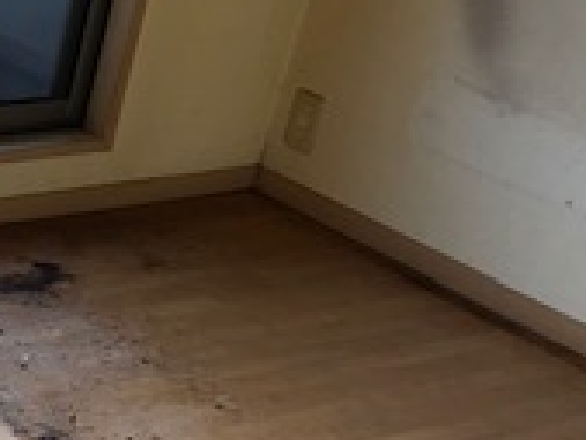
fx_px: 1796
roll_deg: -2.7
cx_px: -433
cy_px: 561
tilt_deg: -33.1
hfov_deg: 16.0
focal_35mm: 106
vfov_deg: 13.5
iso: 40
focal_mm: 3.99
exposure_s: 1/120
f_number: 1.8
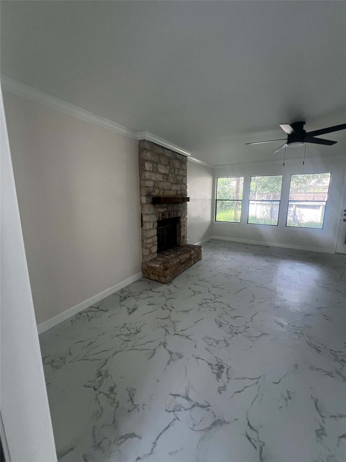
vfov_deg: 106.2
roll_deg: -1.3
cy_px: 231
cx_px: 173
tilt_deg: -10.0
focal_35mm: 13
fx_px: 173
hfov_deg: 89.9
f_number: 1.8
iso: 100
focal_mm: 1.57
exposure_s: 1/99
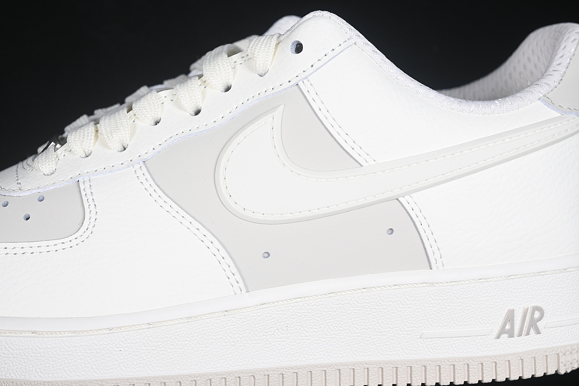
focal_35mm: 75
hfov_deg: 27.0
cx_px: 290
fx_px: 1206
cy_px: 193
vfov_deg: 18.2
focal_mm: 50
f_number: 7.1
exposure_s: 1/80
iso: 160
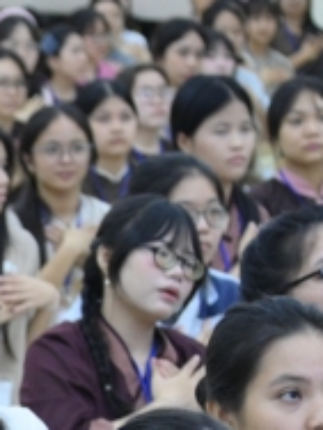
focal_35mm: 324
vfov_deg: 6.1
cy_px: 611
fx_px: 4031
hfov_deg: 4.5
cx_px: -448
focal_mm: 65
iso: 3200
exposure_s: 1/100
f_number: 4
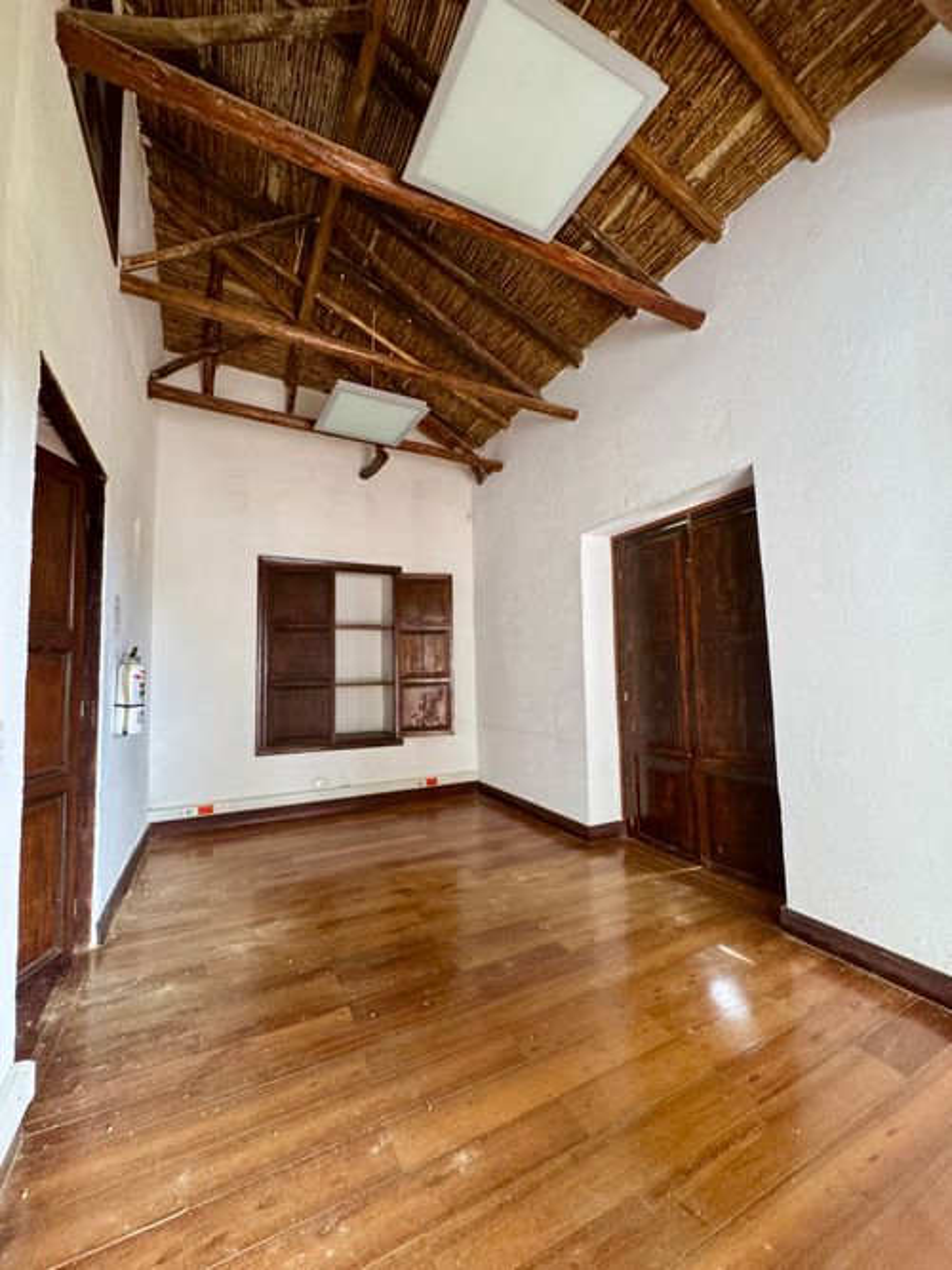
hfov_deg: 85.7
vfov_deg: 102.1
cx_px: 476
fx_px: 514
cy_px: 635
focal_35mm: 14
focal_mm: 2.22
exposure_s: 1/62
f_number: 2.2
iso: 320
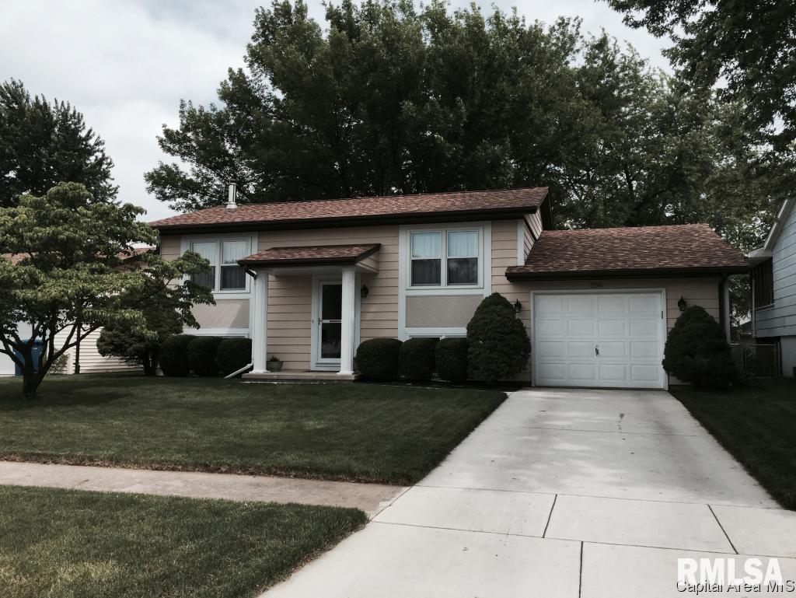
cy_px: 299
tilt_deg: +4.2
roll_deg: -1.4
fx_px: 667
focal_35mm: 29
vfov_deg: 48.3
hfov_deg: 61.6
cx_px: 398
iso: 32
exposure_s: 1/1522
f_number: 2.2
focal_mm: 4.15
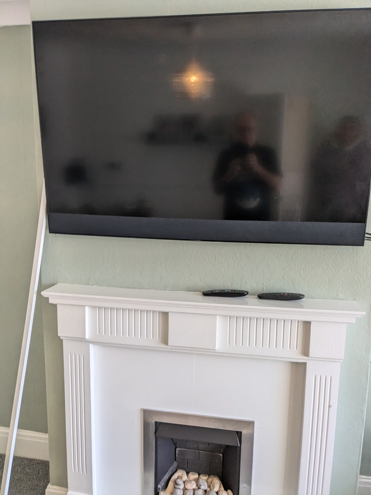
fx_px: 386
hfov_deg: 51.4
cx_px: 186
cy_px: 248
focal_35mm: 27
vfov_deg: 65.3
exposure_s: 1/99.9
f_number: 1.73
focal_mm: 4.38
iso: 118
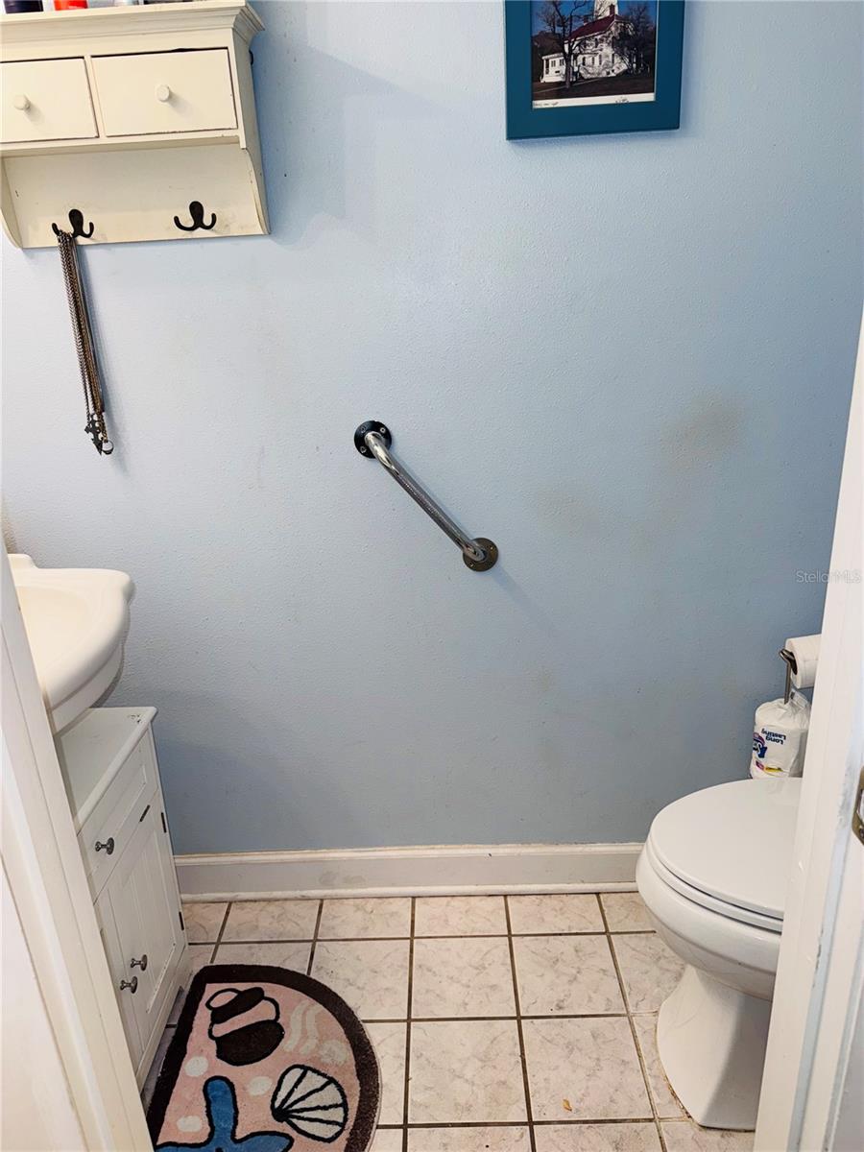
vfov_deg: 71.6
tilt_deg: -20.2
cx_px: 432
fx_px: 799
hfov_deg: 56.8
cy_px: 576
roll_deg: +2.9
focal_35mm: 24
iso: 64
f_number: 1.78
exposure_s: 1/32
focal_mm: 6.76
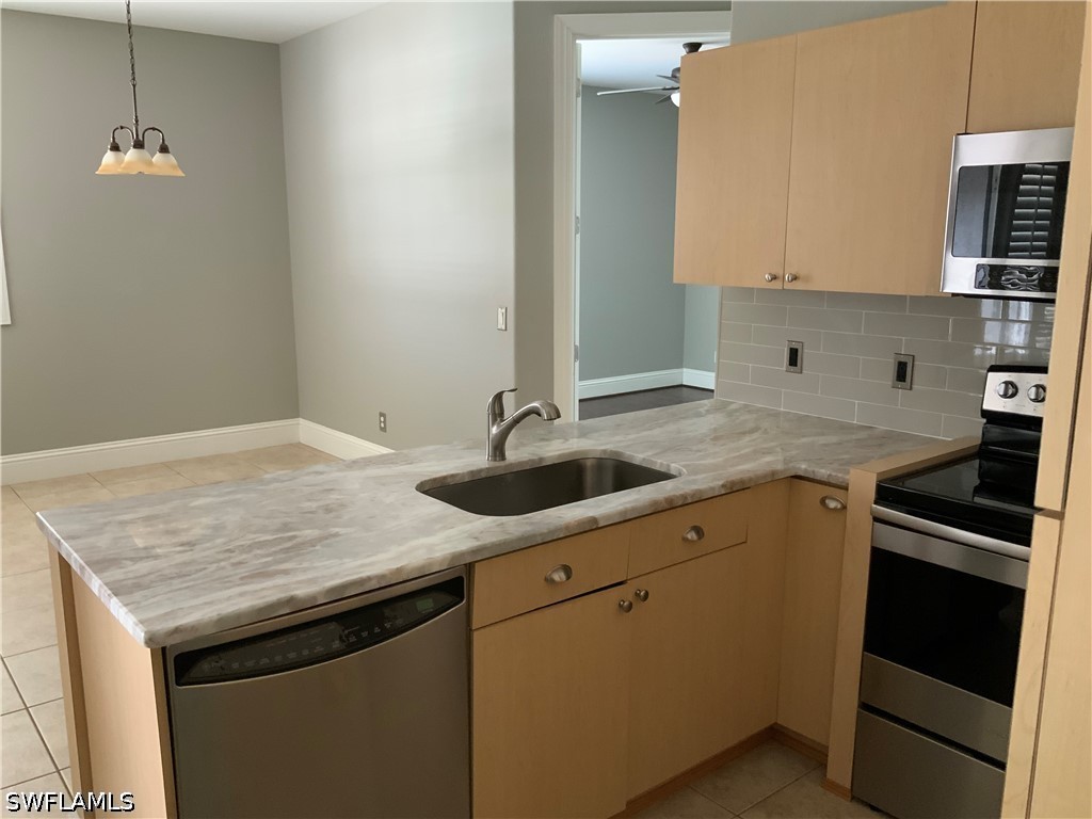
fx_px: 915
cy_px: 410
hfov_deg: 61.7
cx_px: 546
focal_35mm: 29
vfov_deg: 48.2
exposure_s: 1/40
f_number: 1.8
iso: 200
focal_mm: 3
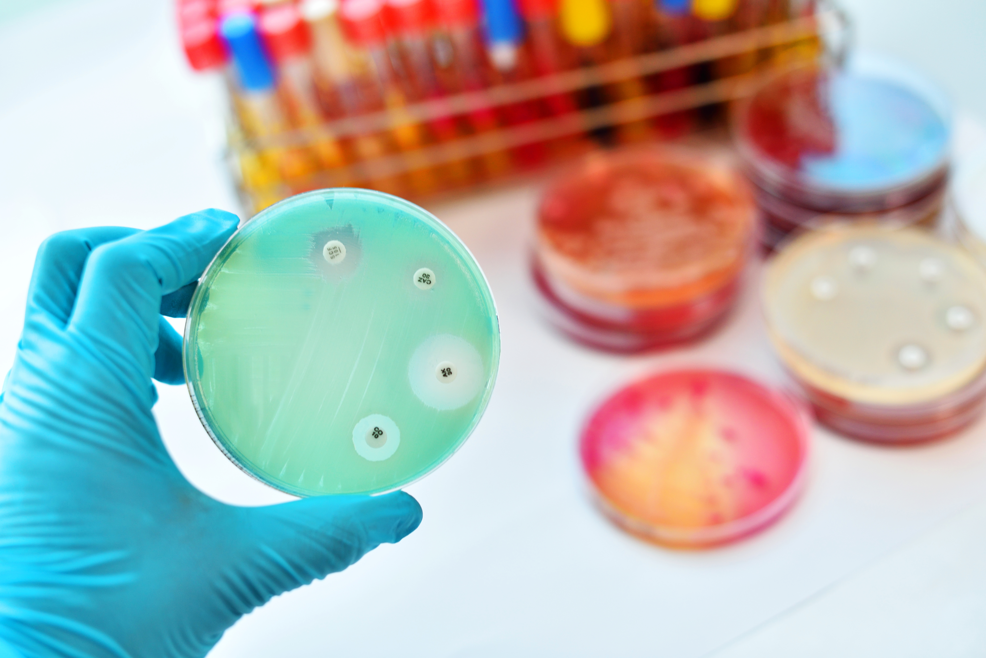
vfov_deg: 27.0
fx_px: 1370
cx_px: 493
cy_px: 329
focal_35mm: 50
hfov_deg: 39.6
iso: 320
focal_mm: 50
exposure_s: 1/80
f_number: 2.8
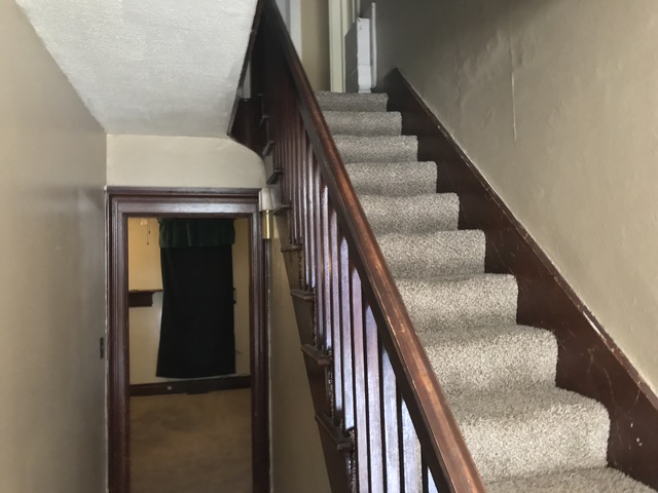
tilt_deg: +3.7
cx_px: 329
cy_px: 246
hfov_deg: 63.4
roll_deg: +1.0
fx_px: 532
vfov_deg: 49.7
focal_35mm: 28
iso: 200
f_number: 1.8
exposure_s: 1/15
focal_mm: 3.99
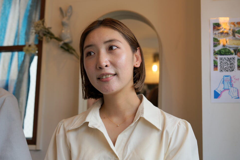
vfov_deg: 23.4
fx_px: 387
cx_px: 116
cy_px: 78
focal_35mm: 58
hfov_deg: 34.5
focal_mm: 55
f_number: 4
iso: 160
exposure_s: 1/160
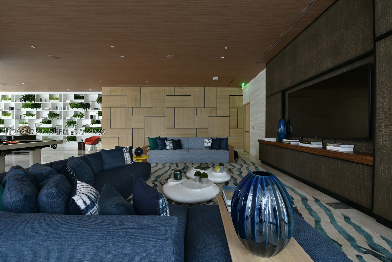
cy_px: 131
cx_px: 196
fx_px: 152
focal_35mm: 14
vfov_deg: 81.2
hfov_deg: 104.2
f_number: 10
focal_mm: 14
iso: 200
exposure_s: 1/1.6
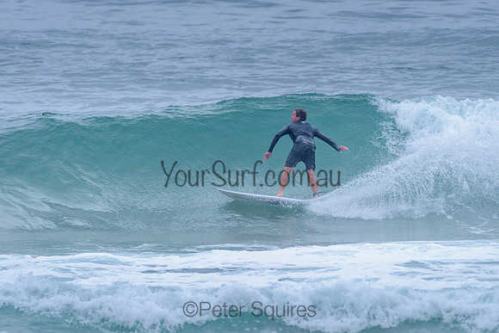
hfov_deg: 3.4
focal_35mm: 613
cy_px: 154
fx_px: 8496
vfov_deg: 2.2
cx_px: 260
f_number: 5.6
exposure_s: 1/2000
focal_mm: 500
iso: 2500
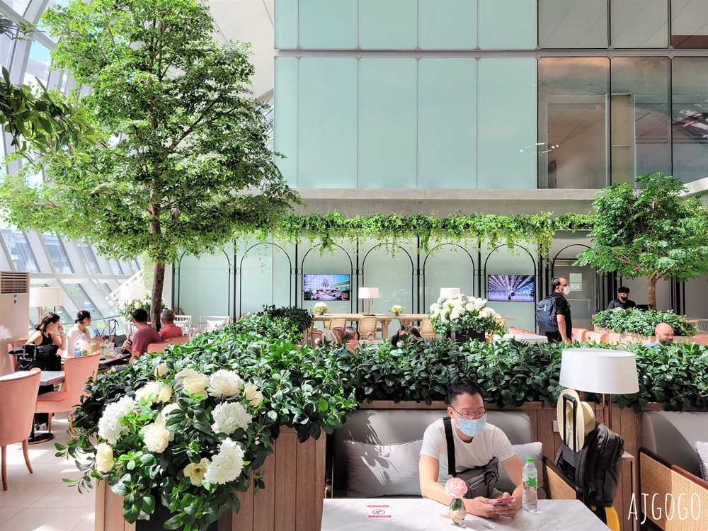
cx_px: 354
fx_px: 532
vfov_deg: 53.1
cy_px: 266
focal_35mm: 26
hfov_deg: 67.3
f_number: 1.8
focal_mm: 5.4
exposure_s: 1/100
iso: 64
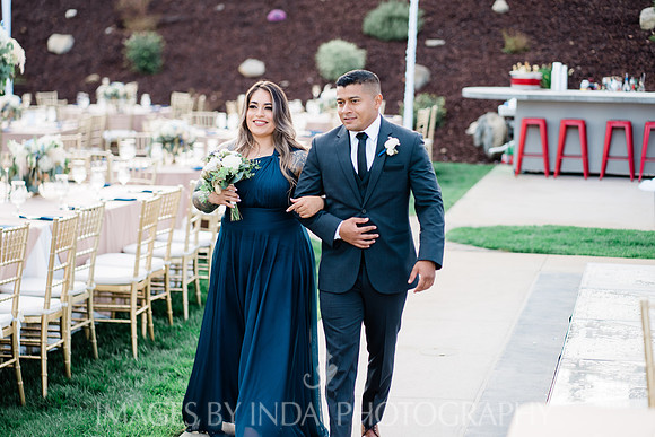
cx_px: 328
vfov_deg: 16.1
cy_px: 218
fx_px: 1547
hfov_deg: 23.9
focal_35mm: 85
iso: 160
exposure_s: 1/640
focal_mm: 85
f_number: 2.2
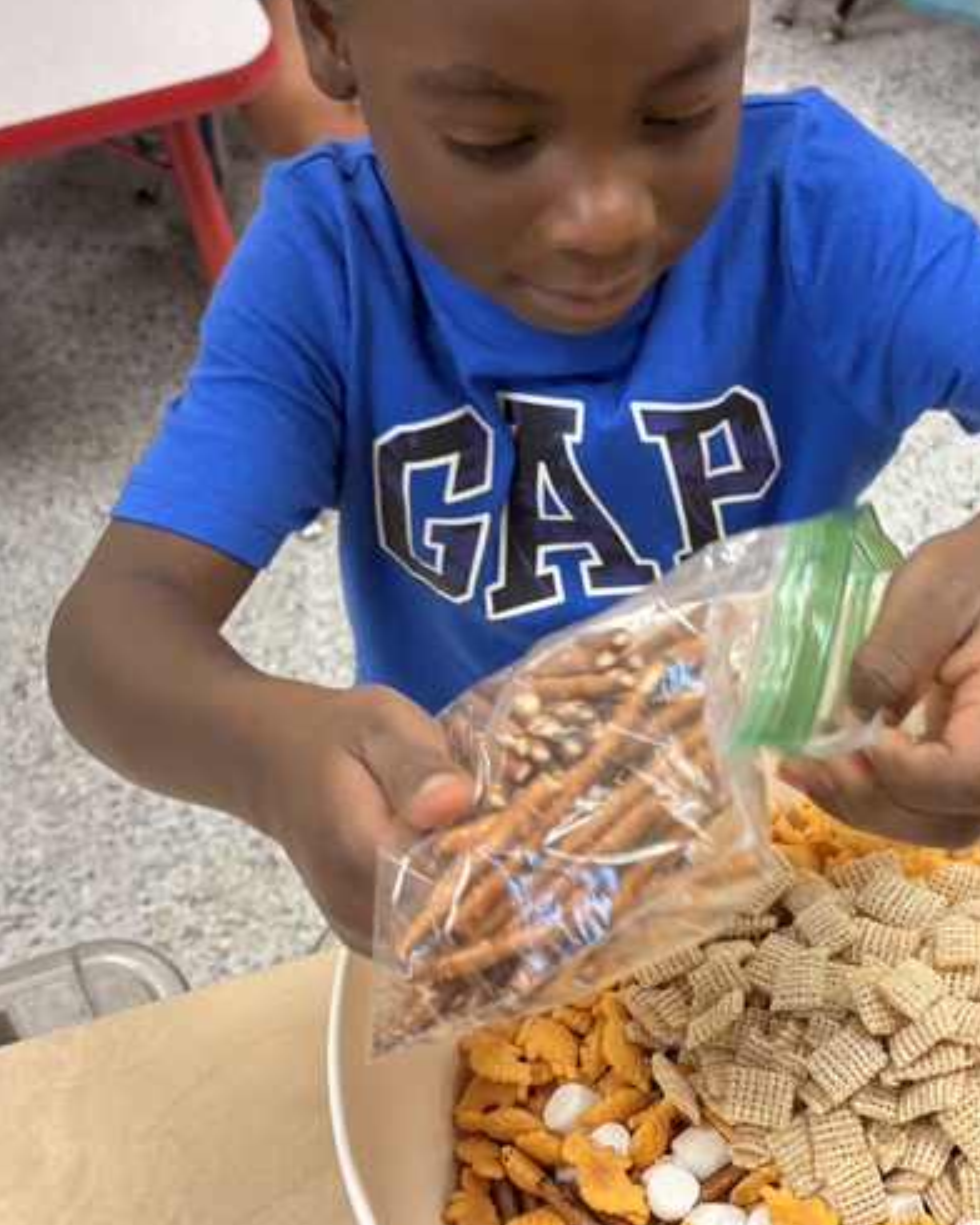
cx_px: 652
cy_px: 625
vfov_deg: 35.4
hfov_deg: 28.4
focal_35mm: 53
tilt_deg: -49.6
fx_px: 1922
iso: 80
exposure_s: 1/60
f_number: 1.6
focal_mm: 5.96
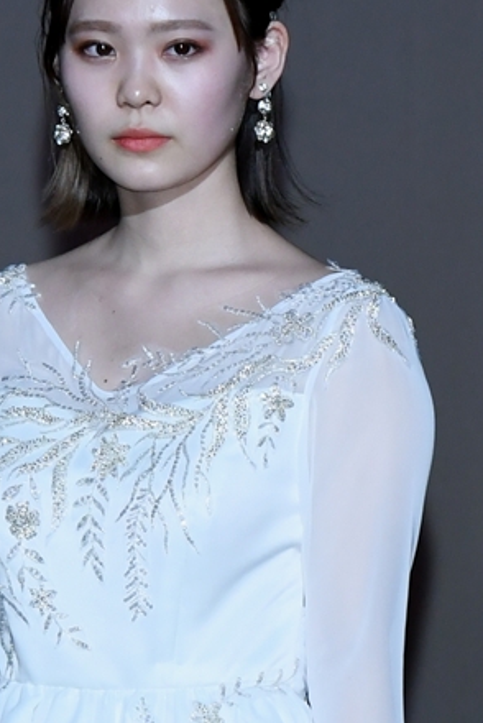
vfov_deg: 2.6
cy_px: 868
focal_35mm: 798
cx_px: 169
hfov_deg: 1.7
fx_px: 16033
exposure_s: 1/250
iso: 800
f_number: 5.6
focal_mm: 122
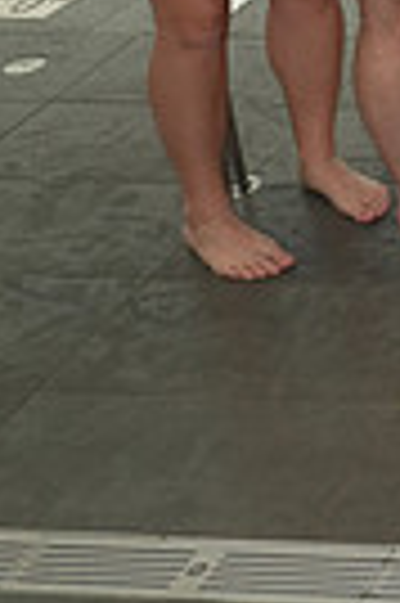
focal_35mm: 104
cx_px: 1146
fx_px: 1738
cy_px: -196
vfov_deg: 18.2
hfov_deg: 10.2
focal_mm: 24
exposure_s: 1/125
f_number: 8
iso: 1250
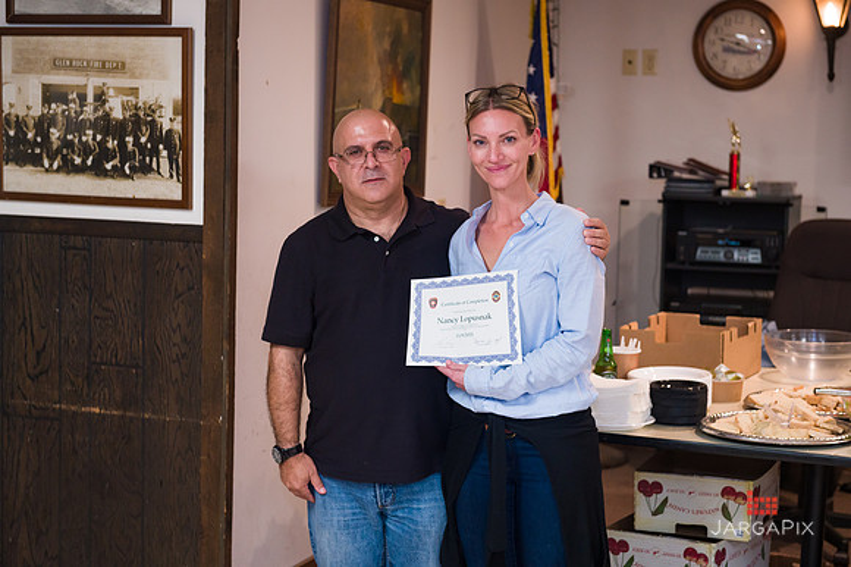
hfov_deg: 30.5
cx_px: 426
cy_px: 284
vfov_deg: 20.6
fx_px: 1559
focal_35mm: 66
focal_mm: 66
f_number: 3.2
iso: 1250
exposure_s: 1/160
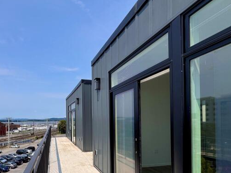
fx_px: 133
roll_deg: +1.3
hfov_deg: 78.0
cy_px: 120
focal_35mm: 20
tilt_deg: +0.0
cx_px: 70
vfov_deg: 63.6
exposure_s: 1/2770
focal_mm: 2.22
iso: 50
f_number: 2.2
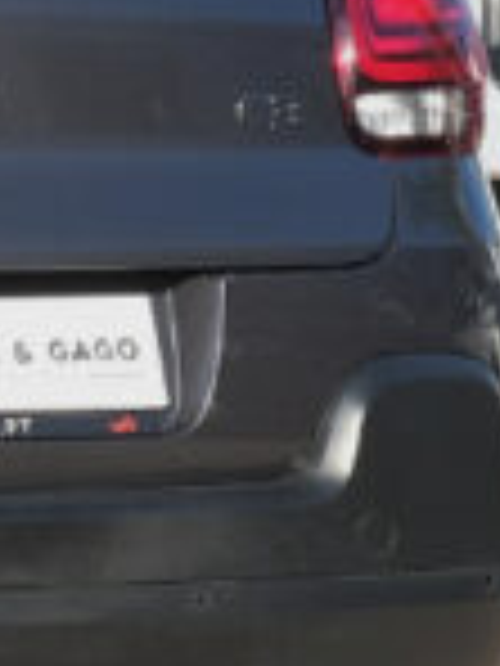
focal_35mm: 446
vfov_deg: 4.4
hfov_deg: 3.3
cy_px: 277
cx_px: -667
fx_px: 8589
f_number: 9
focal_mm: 44.5
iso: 160
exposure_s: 1/125
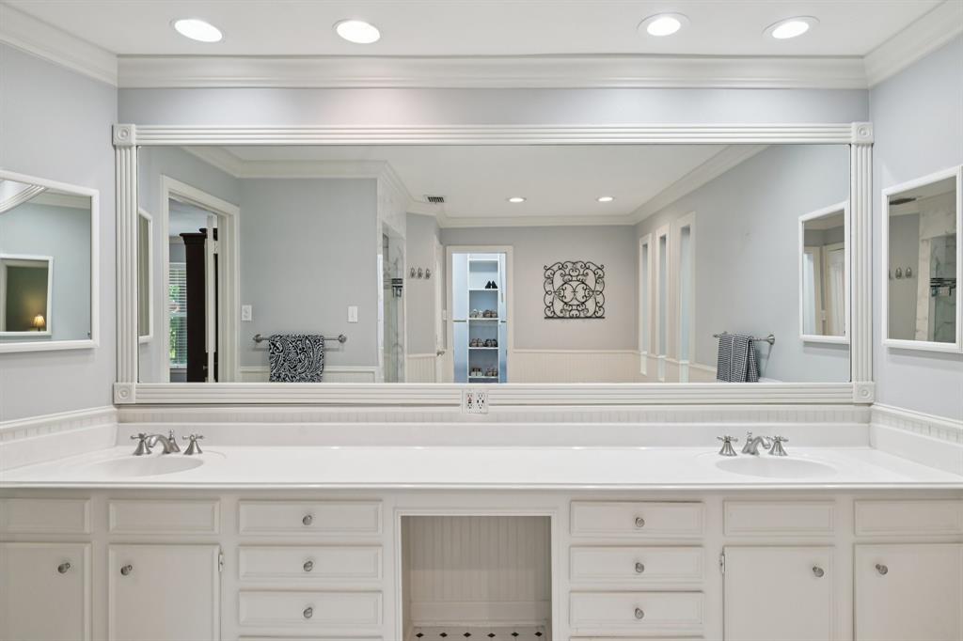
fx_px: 535
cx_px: 482
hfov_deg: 84.0
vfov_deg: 61.9
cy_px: 320
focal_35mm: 20
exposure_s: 1/20
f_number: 8
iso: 400
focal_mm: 20
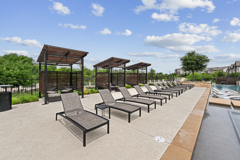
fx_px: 93
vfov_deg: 81.2
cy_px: 80
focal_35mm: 14
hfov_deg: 104.3
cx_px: 120
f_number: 11
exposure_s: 1/200
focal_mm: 14
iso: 100
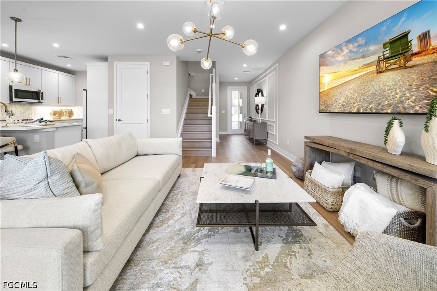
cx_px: 218
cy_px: 146
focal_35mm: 12
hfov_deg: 112.6
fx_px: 146
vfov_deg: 90.0
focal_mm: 12
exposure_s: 1/125
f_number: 8
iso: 200
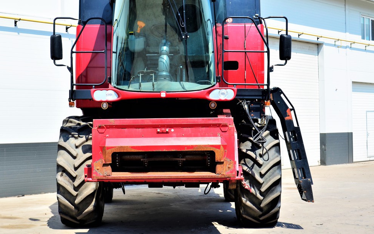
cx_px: 151
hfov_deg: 30.6
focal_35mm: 67
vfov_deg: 19.4
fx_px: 683
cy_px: 99
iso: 125
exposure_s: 1/320
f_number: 7.1
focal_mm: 34
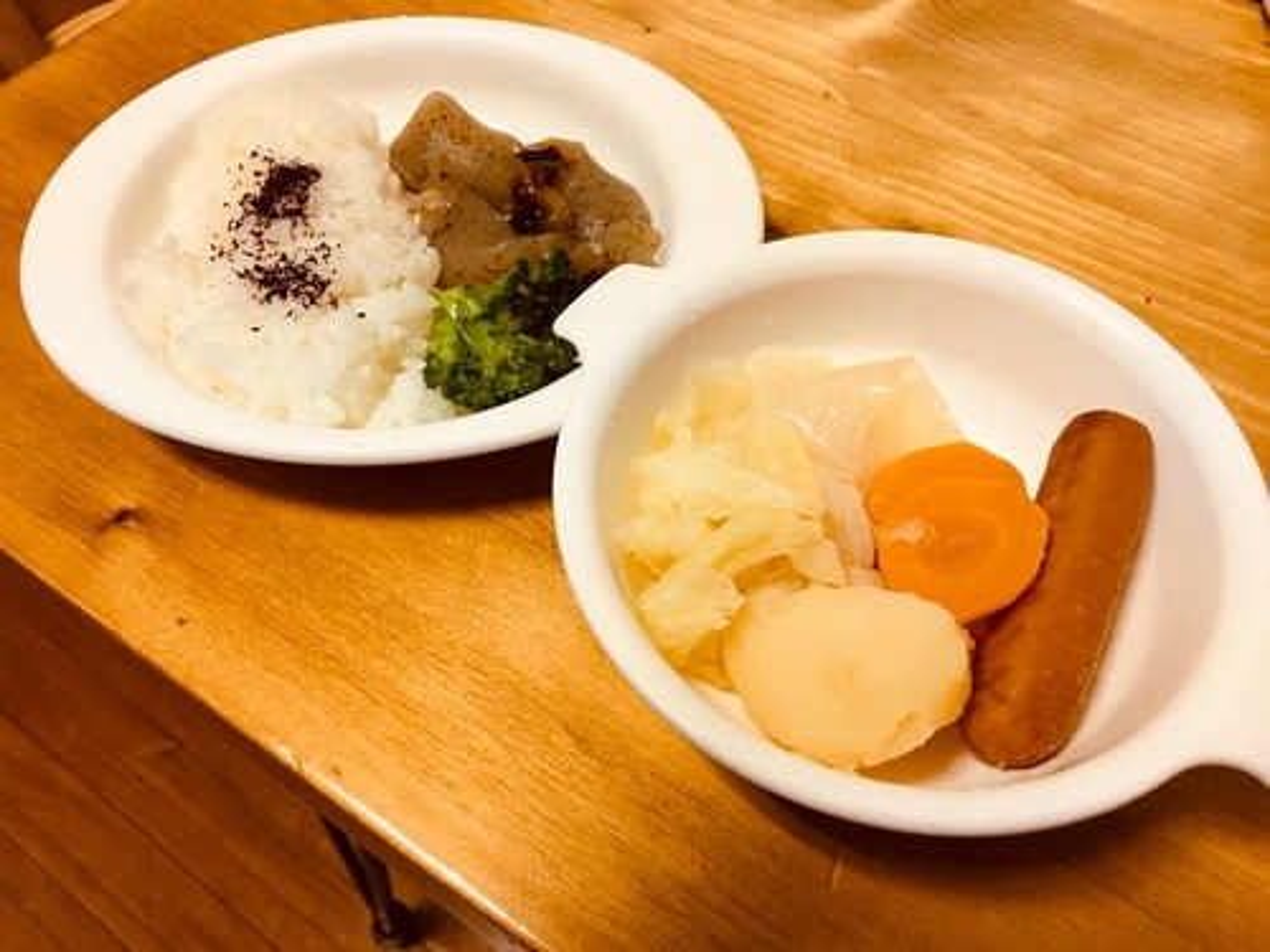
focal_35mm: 29
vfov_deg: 48.2
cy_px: 476
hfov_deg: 61.7
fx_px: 1064
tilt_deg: -56.3
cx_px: 635
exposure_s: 1/30
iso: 100
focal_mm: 4.15
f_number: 2.2
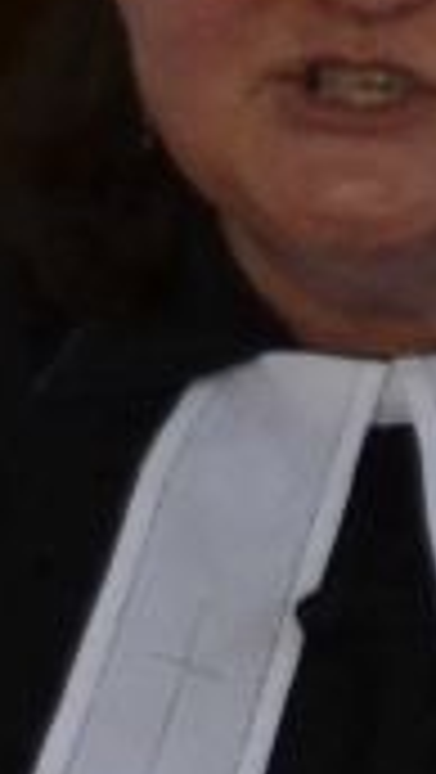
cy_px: 736
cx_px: 0
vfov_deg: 1.2
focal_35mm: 1849
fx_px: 37933
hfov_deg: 0.7
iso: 1600
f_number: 5
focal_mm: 145
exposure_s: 1/200
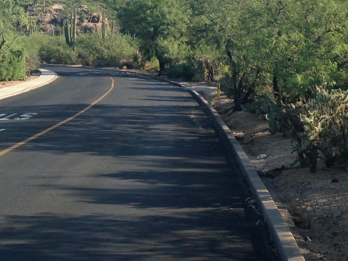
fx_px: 895
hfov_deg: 21.9
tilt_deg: +6.0
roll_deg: -0.3
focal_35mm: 89
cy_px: -6
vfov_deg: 16.2
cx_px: 95
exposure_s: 1/686
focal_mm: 4.12
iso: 50
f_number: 2.4
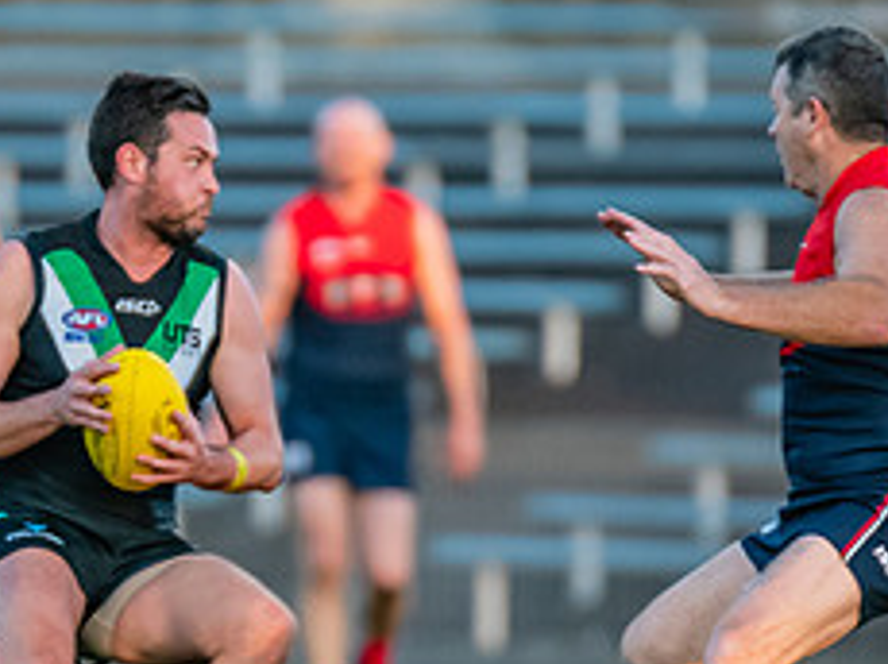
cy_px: 433
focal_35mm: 1351
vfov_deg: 1.1
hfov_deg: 1.5
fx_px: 34621
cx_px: 16
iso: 1250
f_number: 2.8
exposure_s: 1/1600
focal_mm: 300
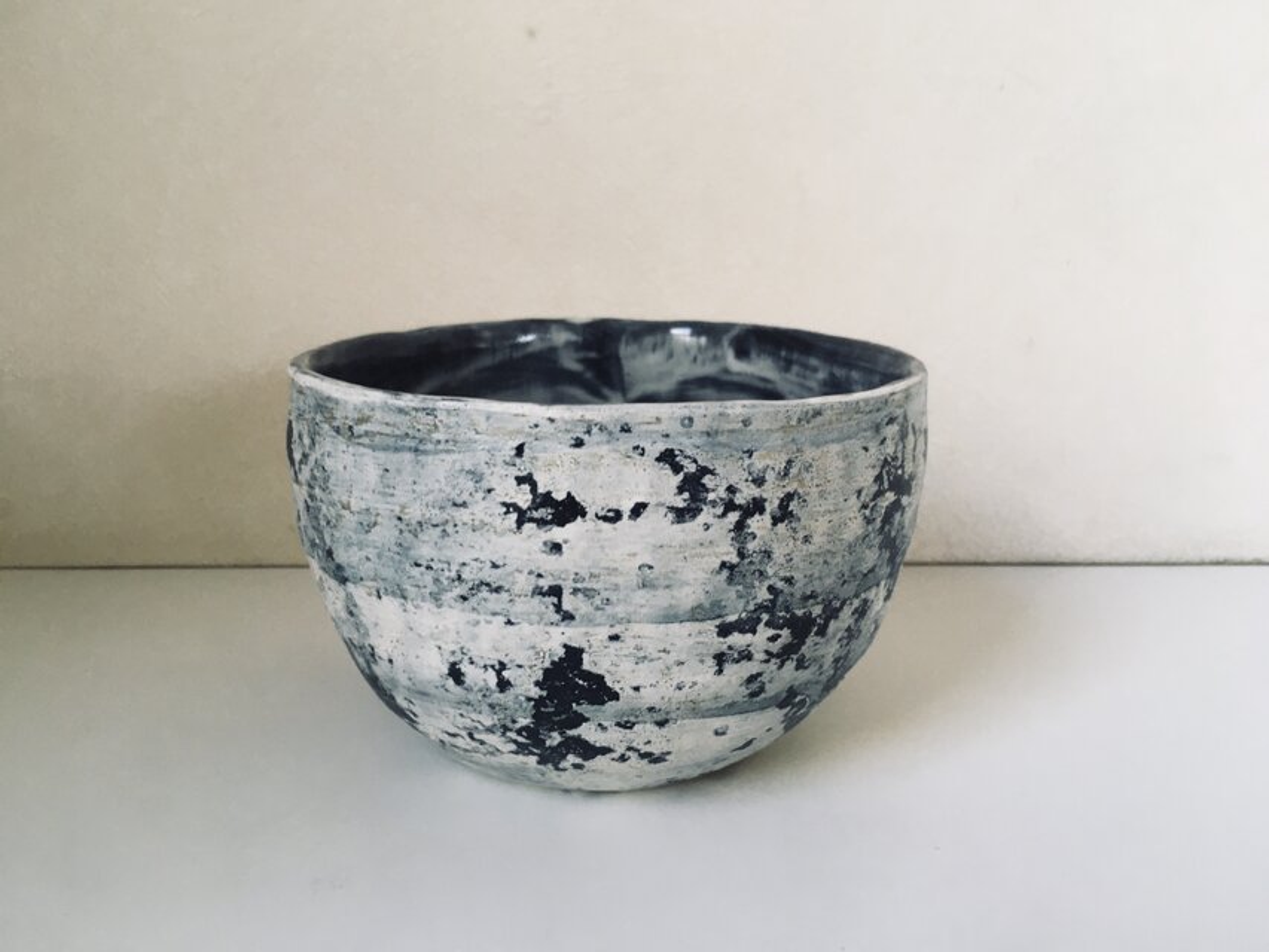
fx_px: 1063
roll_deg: -0.9
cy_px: 476
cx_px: 634
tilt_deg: -14.2
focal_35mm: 29
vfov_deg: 48.2
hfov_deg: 61.7
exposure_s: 1/30
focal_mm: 4.15
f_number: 2.2
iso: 50
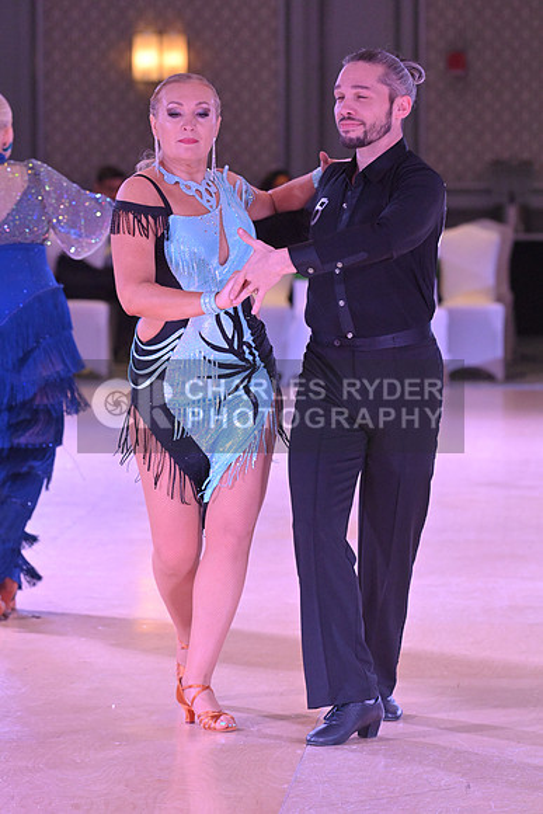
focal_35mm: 170
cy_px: 407
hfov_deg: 8.1
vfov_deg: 12.1
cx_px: 272
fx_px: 3844
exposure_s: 1/400
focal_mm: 170
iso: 5000
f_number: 6.3
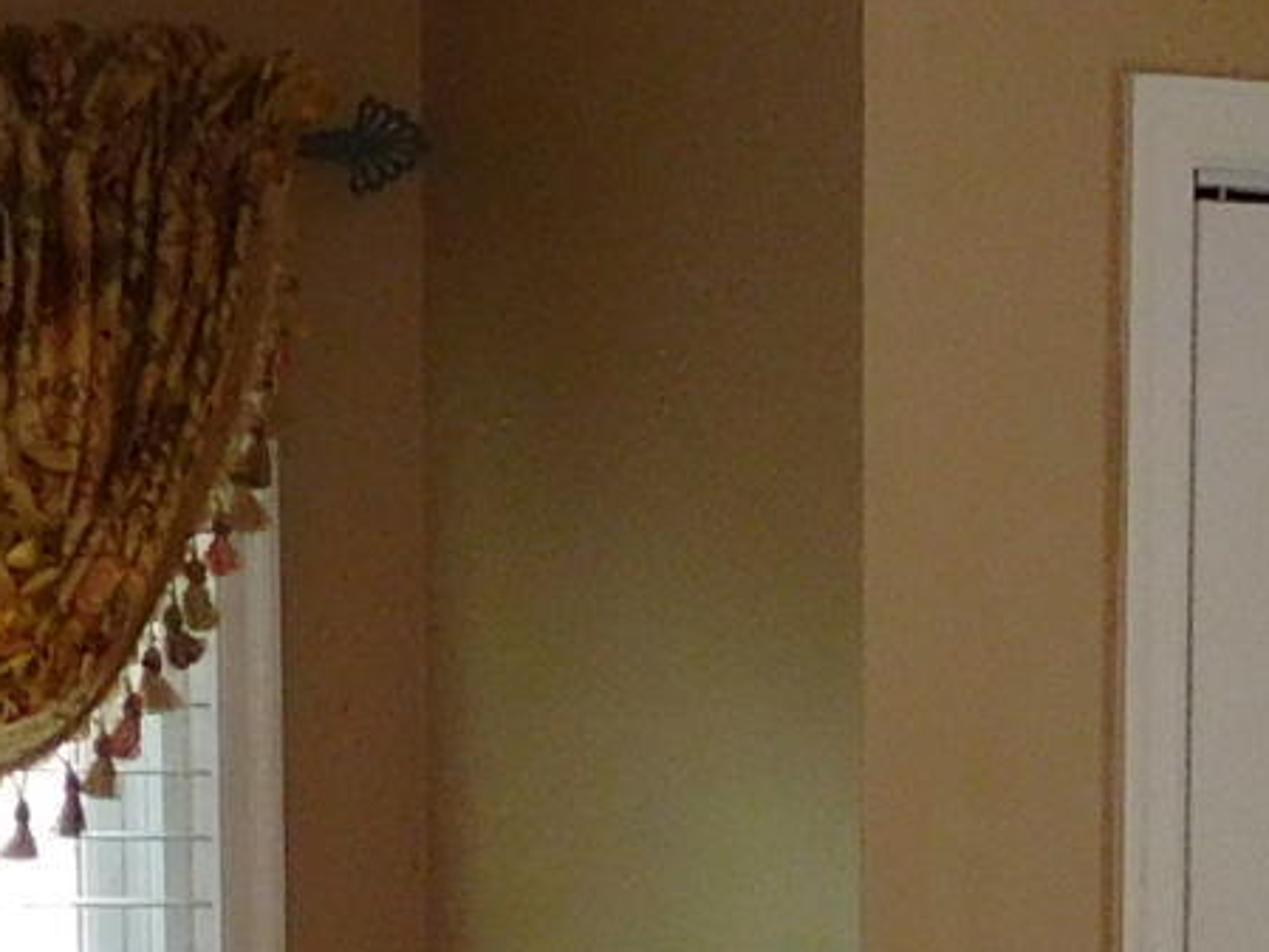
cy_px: 2127
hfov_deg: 11.8
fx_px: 6124
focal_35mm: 167
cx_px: 585
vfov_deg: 8.3
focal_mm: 4.5
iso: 200
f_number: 3.4
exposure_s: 1/30
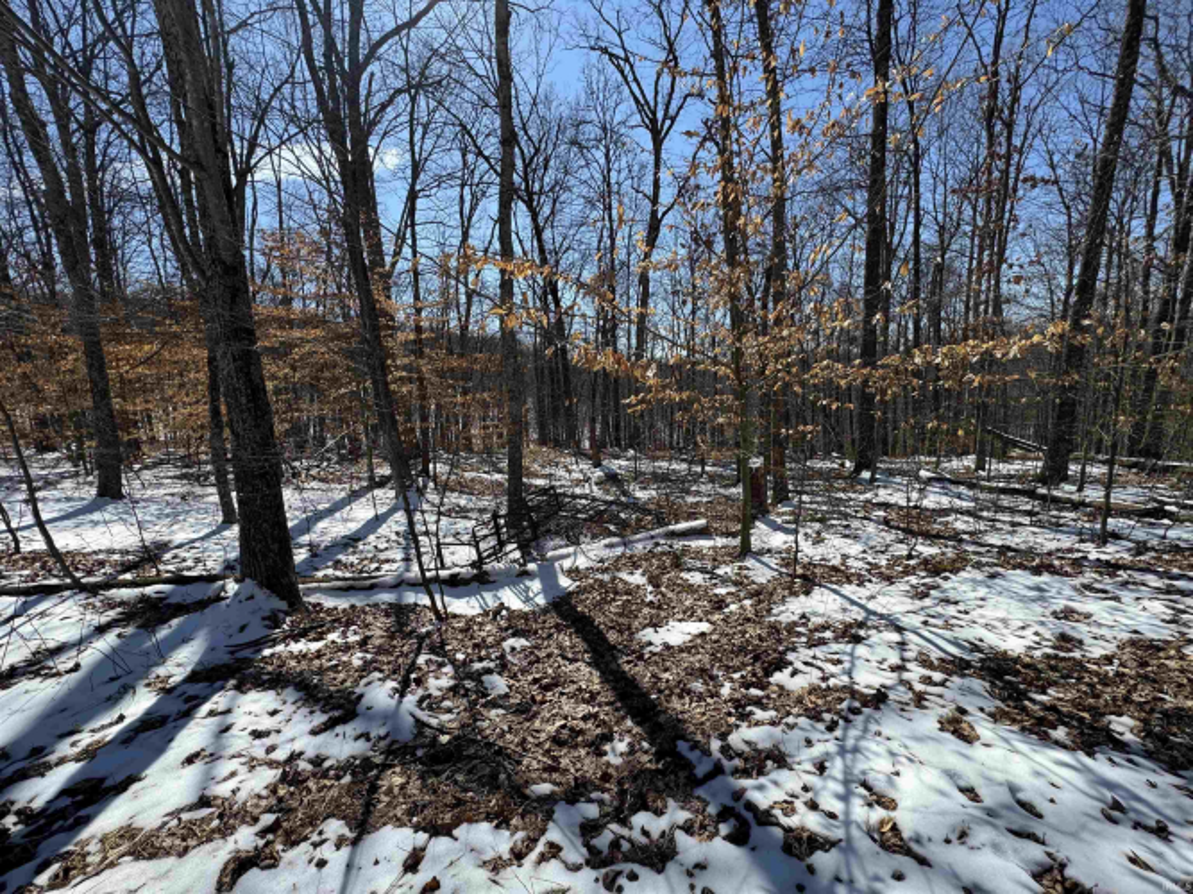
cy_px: 447
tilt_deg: -8.6
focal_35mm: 14
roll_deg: +1.7
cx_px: 596
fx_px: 482
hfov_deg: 102.1
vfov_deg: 85.7
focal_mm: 2.22
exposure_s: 1/1637
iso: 50
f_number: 2.2
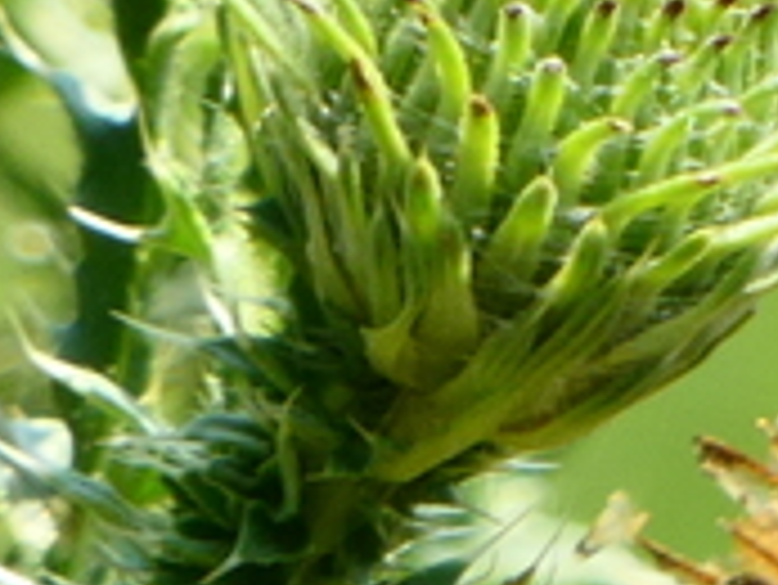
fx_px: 57082
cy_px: 1022
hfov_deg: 0.8
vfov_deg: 0.6
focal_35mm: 2538
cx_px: 843
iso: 100
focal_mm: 92.3
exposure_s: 1/100
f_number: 5.6
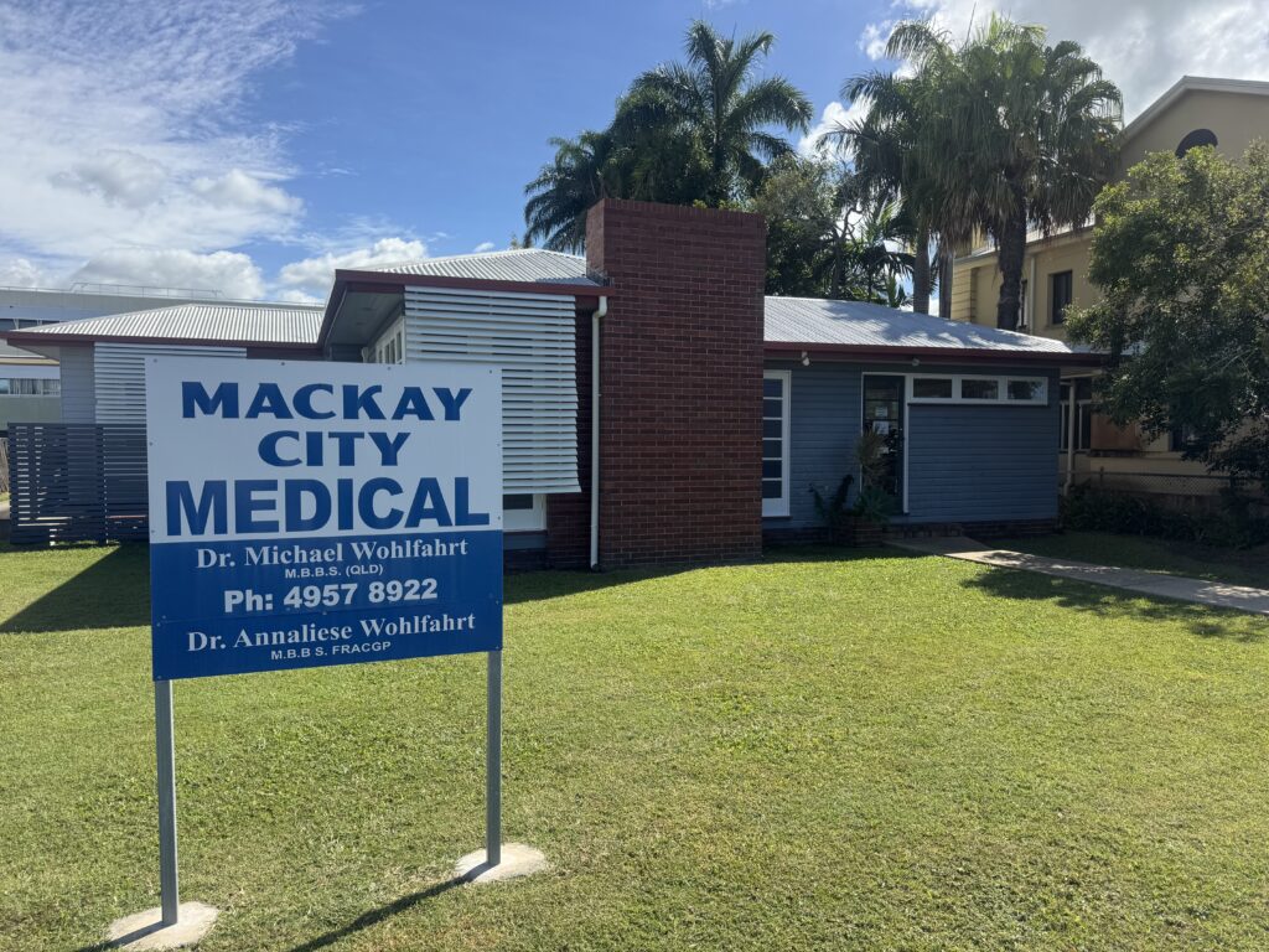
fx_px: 880
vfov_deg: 56.8
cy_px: 476
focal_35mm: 24
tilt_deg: -2.4
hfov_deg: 71.6
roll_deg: +0.1
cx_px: 634
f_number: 1.78
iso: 80
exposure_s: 1/3802
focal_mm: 6.76
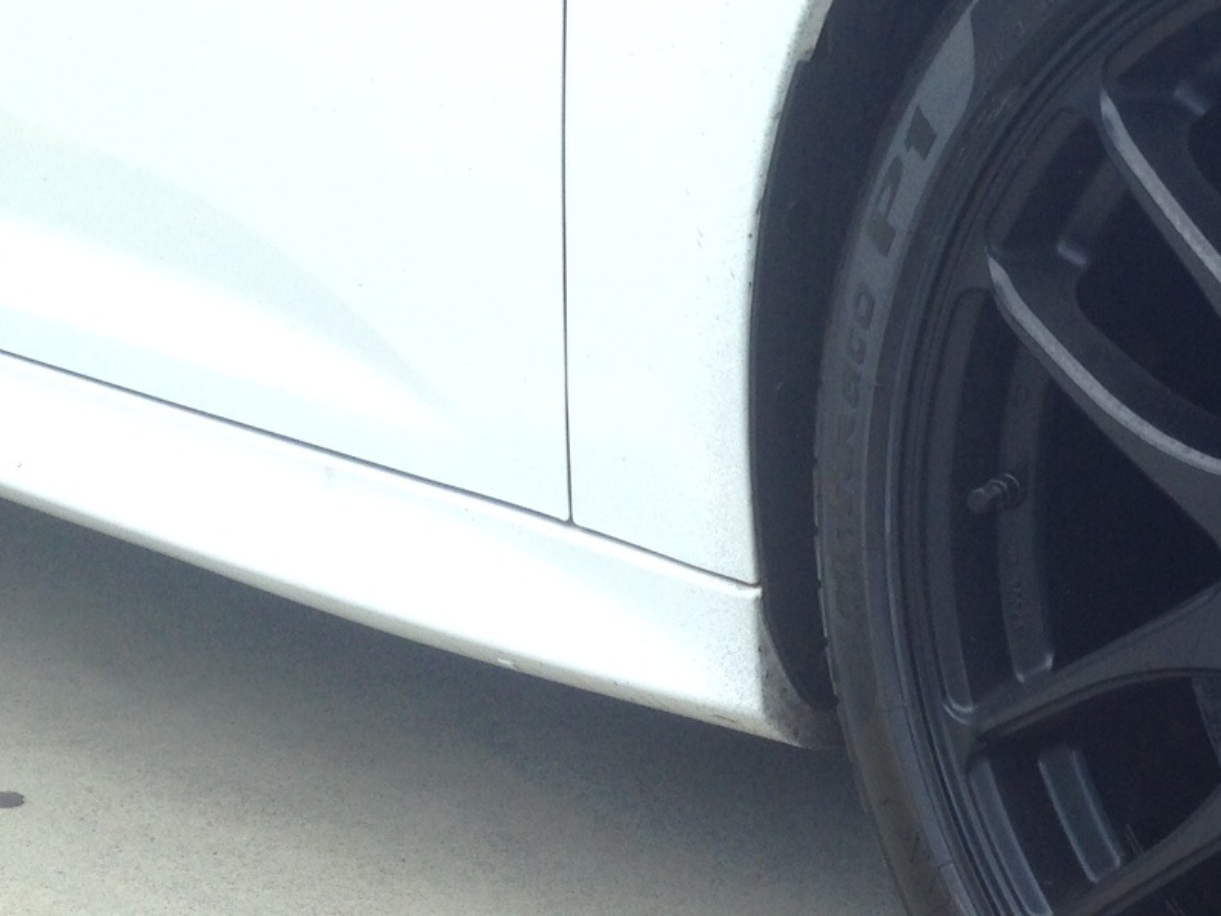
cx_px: 1556
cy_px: 582
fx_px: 2998
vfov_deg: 17.3
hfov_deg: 21.1
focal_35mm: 85
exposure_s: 1/713
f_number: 2.4
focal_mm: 4.12
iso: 50
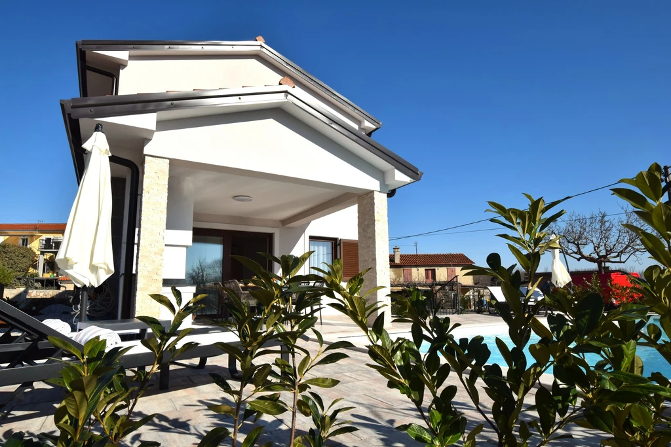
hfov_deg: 81.2
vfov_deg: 59.5
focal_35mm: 21
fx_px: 391
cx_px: 336
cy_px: 224
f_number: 11
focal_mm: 14
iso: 200
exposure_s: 1/500
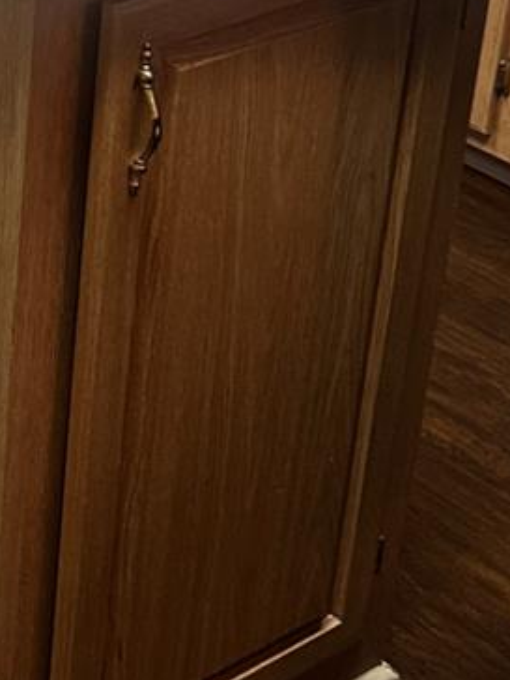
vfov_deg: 19.1
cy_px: -64
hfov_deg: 13.8
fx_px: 1945
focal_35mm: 99
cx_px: -305
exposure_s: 1/60
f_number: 1.78
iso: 400
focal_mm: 6.86
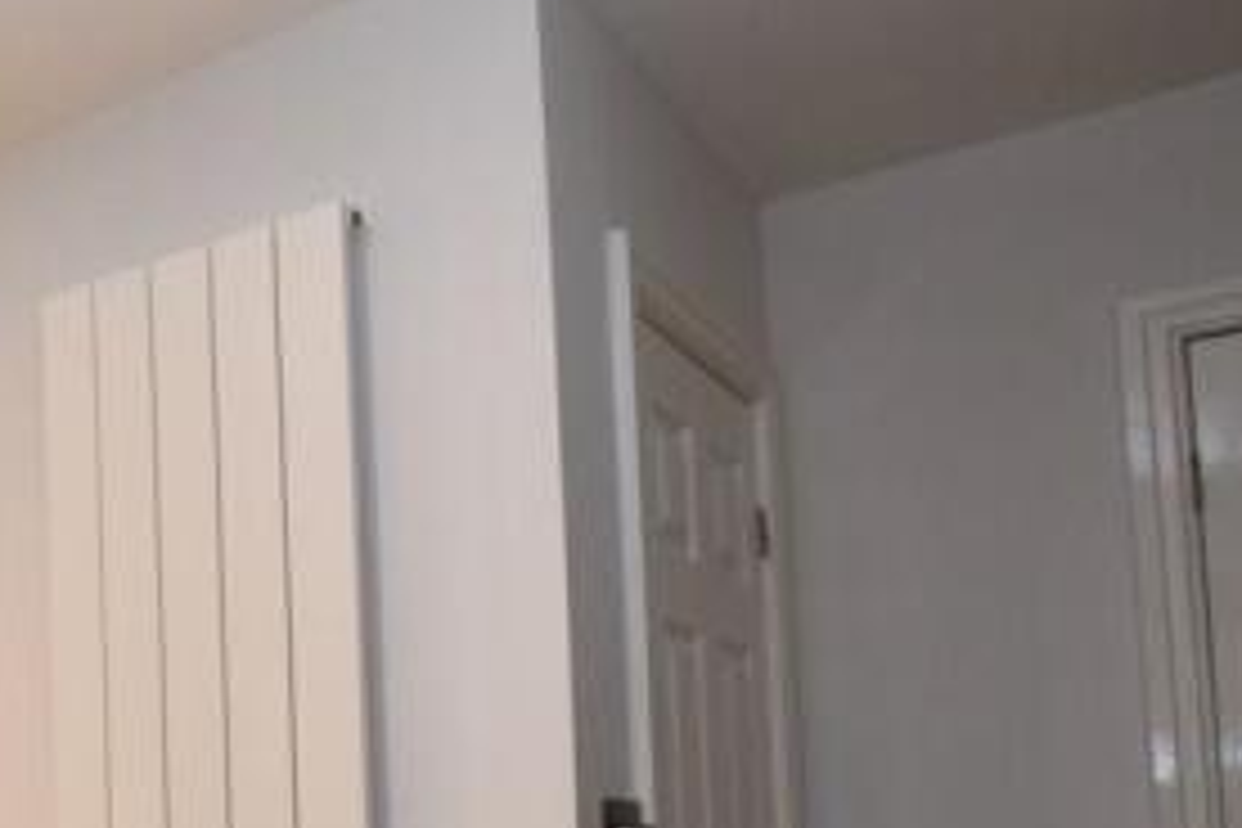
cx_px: -196
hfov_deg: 38.5
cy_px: 763
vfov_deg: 32.2
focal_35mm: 39
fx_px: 1352
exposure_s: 1/125
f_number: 5.6
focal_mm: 11
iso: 800
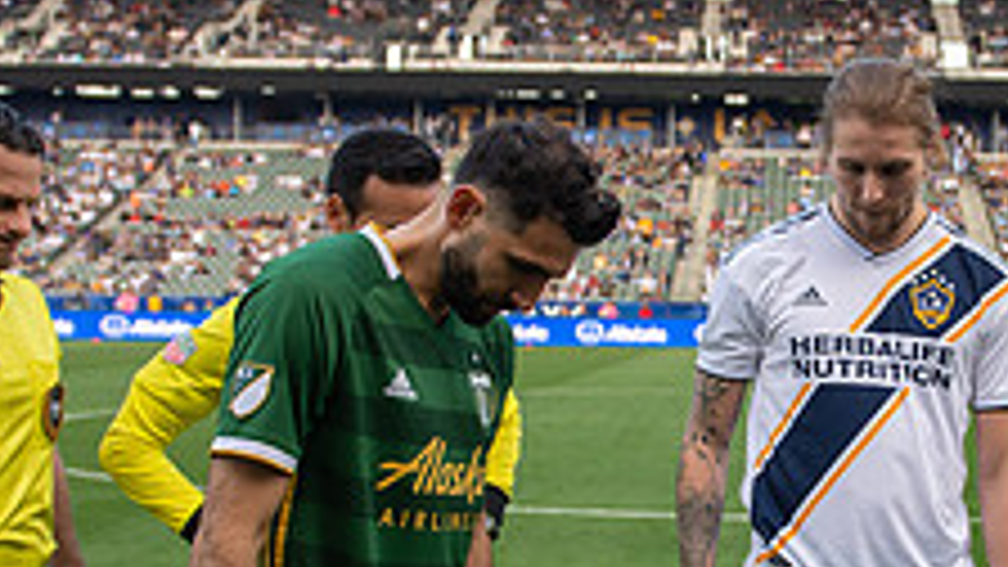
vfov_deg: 18.5
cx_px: 824
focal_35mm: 65
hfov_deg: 31.4
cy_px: 403
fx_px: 1737
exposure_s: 1/800
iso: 400
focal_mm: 24
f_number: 2.8
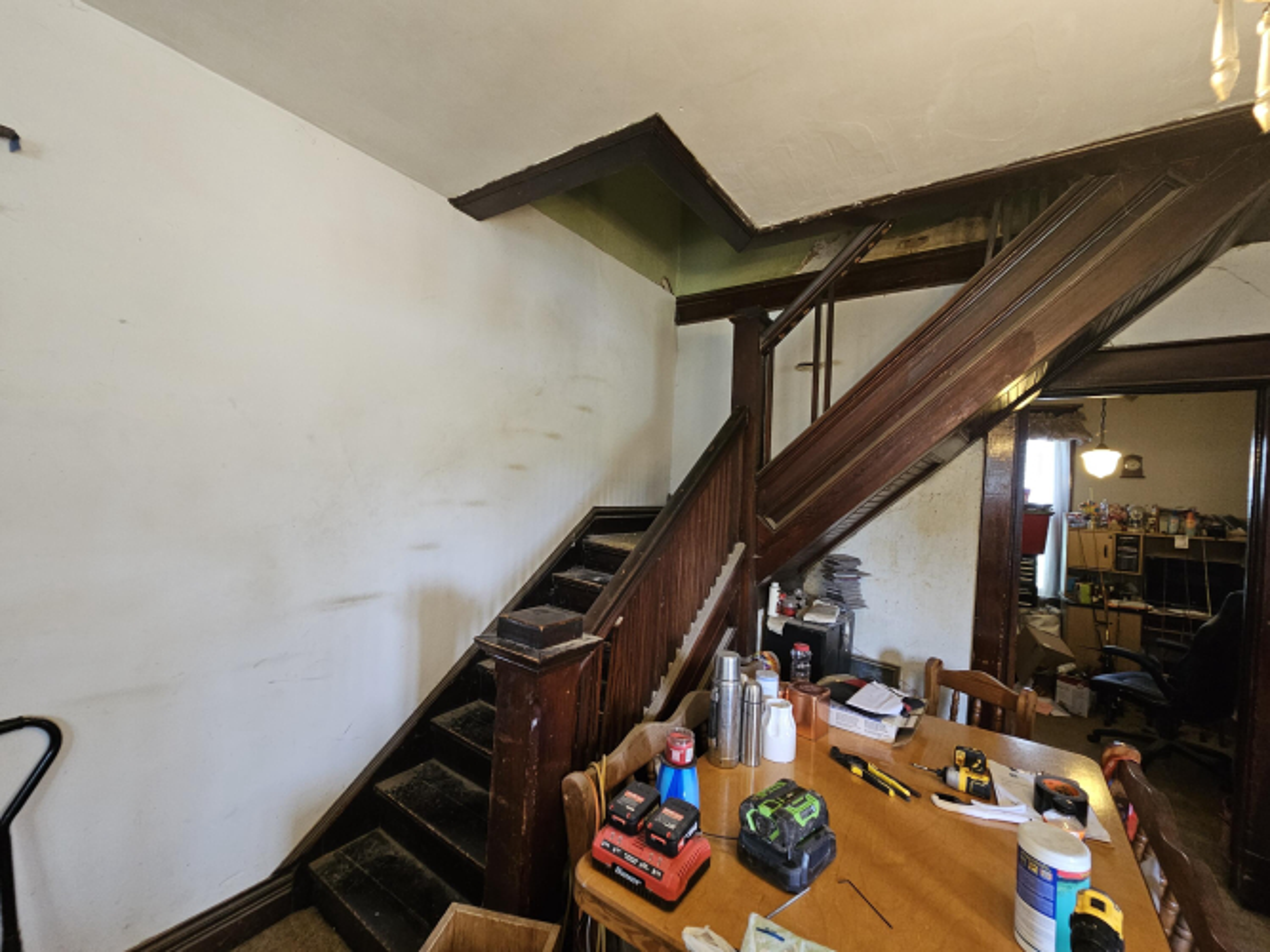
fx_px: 477
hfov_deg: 106.2
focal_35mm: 13
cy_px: 476
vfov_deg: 89.9
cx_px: 635
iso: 320
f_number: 2.2
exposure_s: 1/40
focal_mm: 2.2
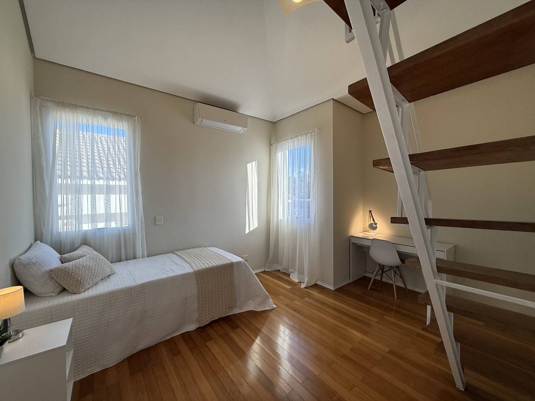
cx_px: 268
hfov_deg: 102.1
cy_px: 200
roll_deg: +0.0
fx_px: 216
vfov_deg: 85.7
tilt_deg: -0.7
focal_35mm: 14
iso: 64
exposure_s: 1/208
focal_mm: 2.22
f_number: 2.2
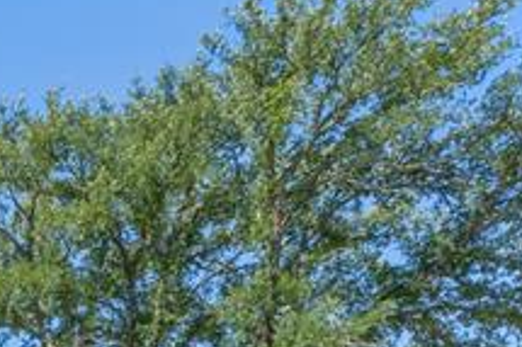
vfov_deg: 12.0
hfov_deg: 14.4
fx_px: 1449
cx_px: -697
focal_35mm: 100
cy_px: 718
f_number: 9
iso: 100
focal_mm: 14
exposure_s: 1/125
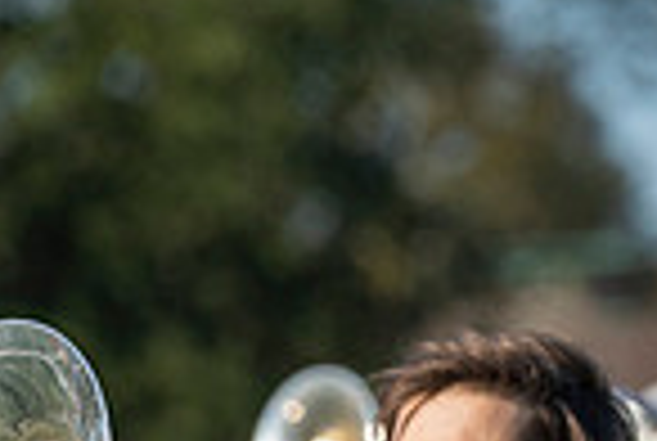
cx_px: 1192
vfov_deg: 1.7
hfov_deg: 2.6
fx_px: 14483
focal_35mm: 792
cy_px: 704
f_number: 5
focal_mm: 200
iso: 250
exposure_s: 1/2000
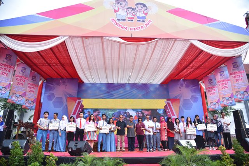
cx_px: 124
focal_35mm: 24
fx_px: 166
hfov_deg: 73.7
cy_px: 83
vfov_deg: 53.2
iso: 100
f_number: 4
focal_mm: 24
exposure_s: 1/200
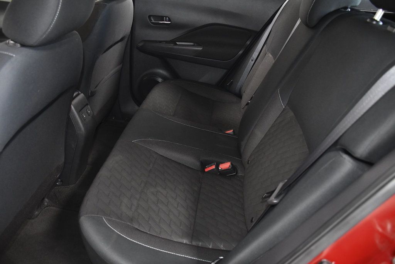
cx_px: 198
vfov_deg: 47.9
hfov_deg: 67.4
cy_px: 132
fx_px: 296
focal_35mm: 27
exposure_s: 1/125
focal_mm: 18
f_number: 3.5
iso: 2500
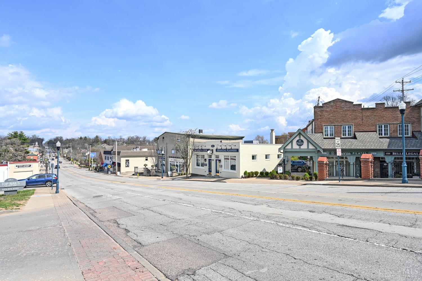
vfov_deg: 63.2
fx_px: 229
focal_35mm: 20
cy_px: 140
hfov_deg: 85.4
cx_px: 211
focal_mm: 19.5
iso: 64
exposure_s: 1/200
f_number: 6.3
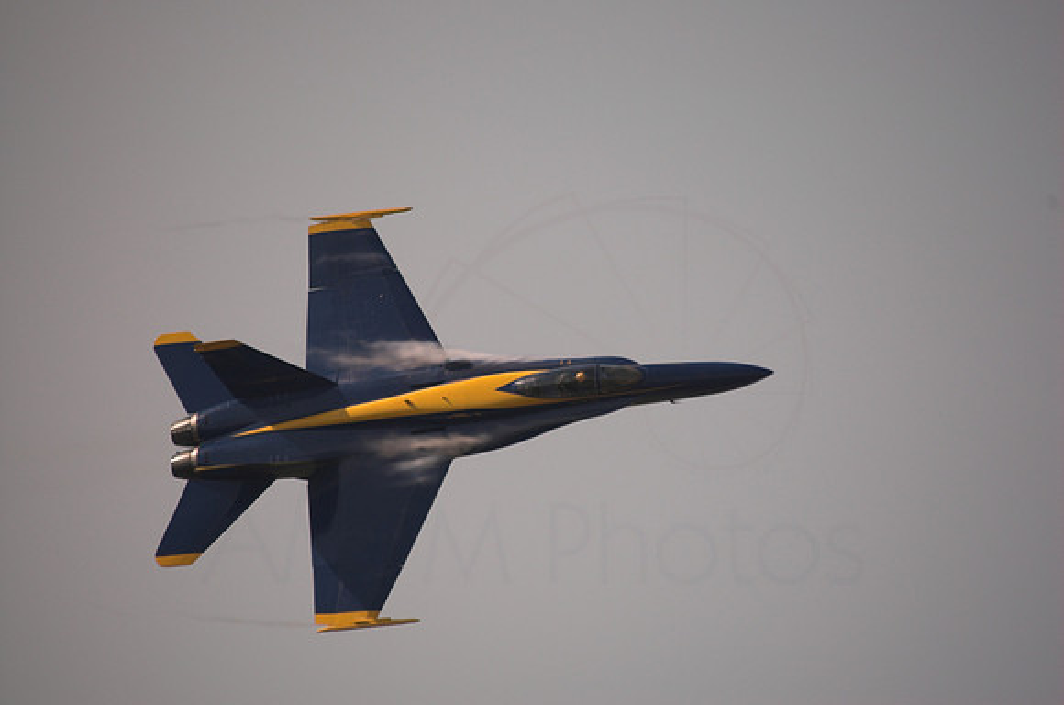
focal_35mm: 630
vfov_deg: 2.2
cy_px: 352
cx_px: 532
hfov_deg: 3.3
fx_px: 18579
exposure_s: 1/1000
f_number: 6.3
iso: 200
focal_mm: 420
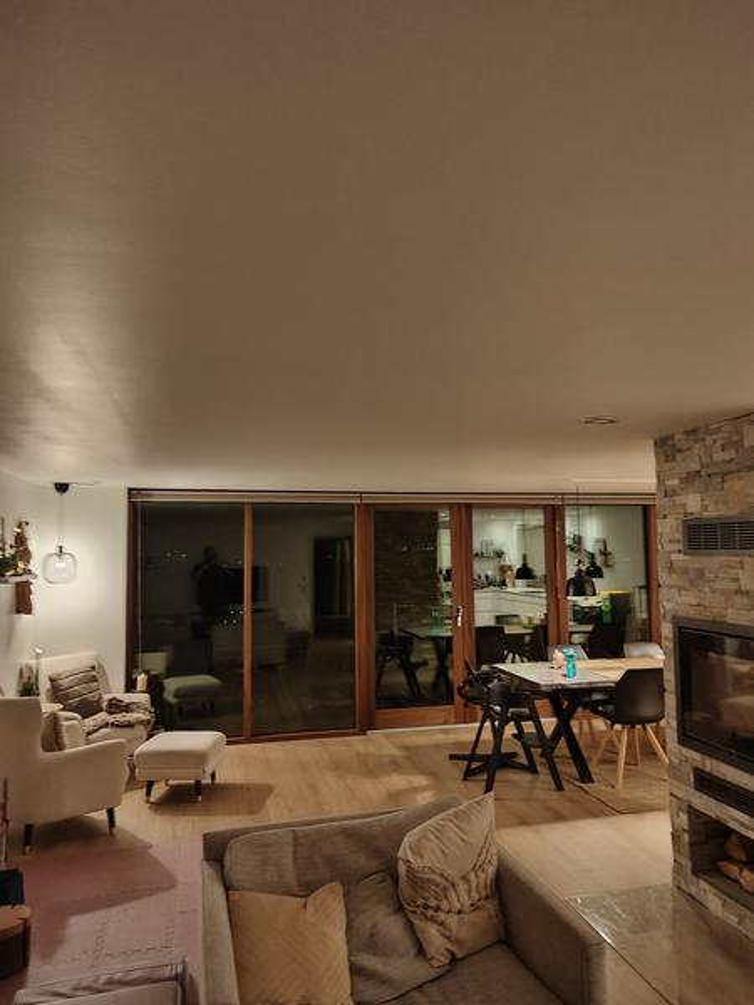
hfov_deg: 56.8
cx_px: 377
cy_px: 502
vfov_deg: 71.6
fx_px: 697
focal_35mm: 24
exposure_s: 1/19
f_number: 1.8
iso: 500
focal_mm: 5.59
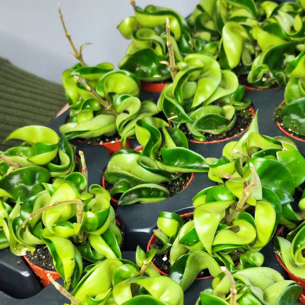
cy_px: 196
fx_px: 409
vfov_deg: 40.6
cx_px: 211
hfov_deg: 40.3
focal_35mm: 41
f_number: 1.69
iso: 3233
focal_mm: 7.01
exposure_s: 1/83.3
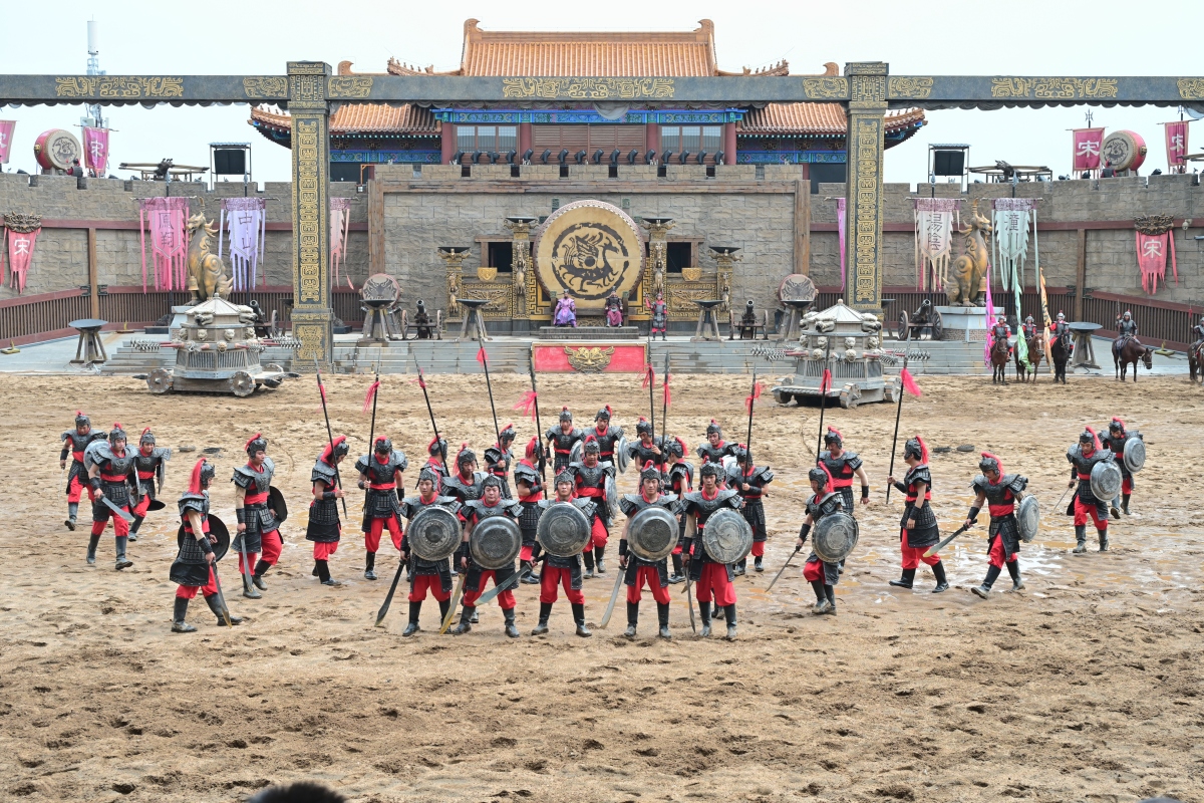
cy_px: 402
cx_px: 602
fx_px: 1405
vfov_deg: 31.9
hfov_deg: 46.4
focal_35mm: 42
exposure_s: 1/800
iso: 400
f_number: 5.6
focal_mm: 42
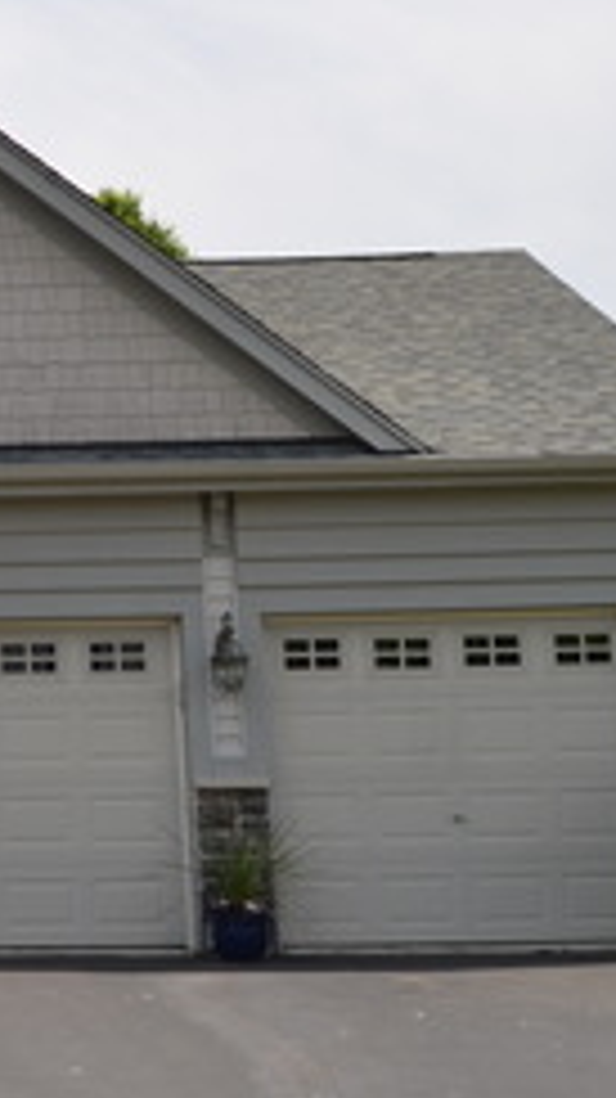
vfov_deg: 28.5
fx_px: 2152
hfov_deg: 14.1
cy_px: 400
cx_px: -553
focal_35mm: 74
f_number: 9
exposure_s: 1/250
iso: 100
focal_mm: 18
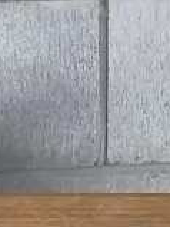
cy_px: 661
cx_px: 83
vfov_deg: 9.3
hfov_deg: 8.5
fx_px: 1141
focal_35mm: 174
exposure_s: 1/100
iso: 250
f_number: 2
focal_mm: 2.87
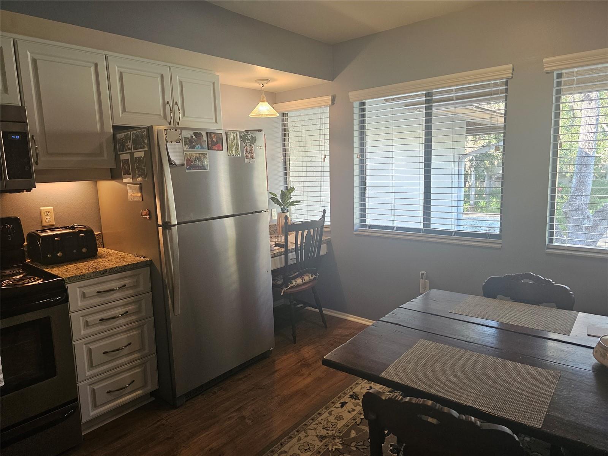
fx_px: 404
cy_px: 228
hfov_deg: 73.9
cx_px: 304
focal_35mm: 23
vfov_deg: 58.9
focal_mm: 6.3
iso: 250
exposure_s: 1/120
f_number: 1.7
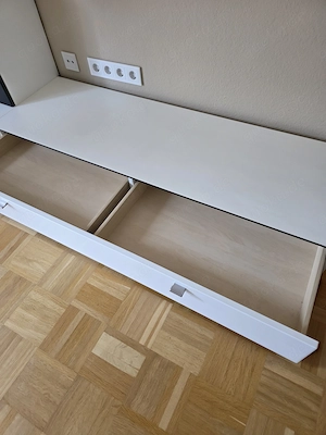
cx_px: 163
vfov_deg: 73.9
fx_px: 289
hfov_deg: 58.9
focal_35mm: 23
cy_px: 218
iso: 200
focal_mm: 6.3
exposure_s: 1/100
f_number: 1.7
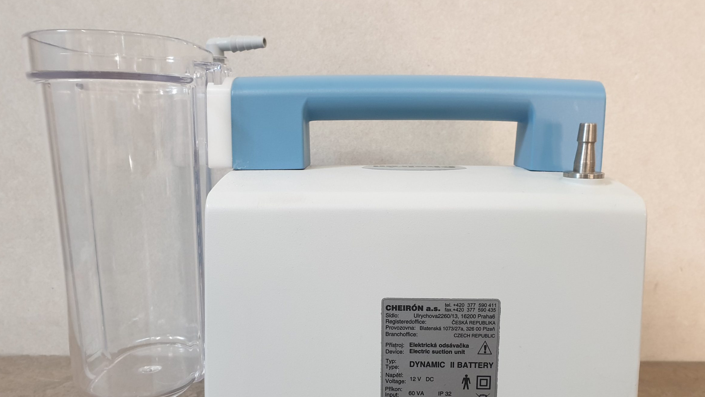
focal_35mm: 31
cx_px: 354
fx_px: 580
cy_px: 272
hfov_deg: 62.6
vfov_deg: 37.3
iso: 250
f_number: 2.4
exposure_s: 1/33
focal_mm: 4.3
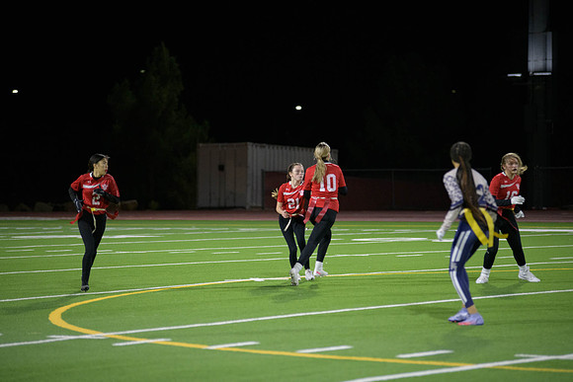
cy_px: 191
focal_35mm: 155
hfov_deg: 13.2
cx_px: 286
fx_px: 2468
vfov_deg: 8.9
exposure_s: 1/640
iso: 3200
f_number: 2.8
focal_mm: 155
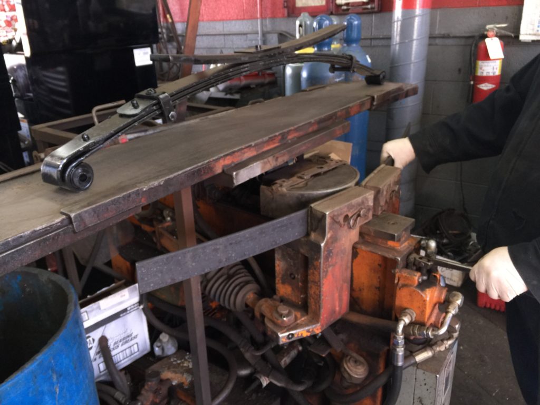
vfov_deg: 48.2
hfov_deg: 61.7
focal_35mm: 29
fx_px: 452
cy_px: 202
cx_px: 270
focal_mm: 4.15
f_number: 2.2
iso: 50
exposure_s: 1/15
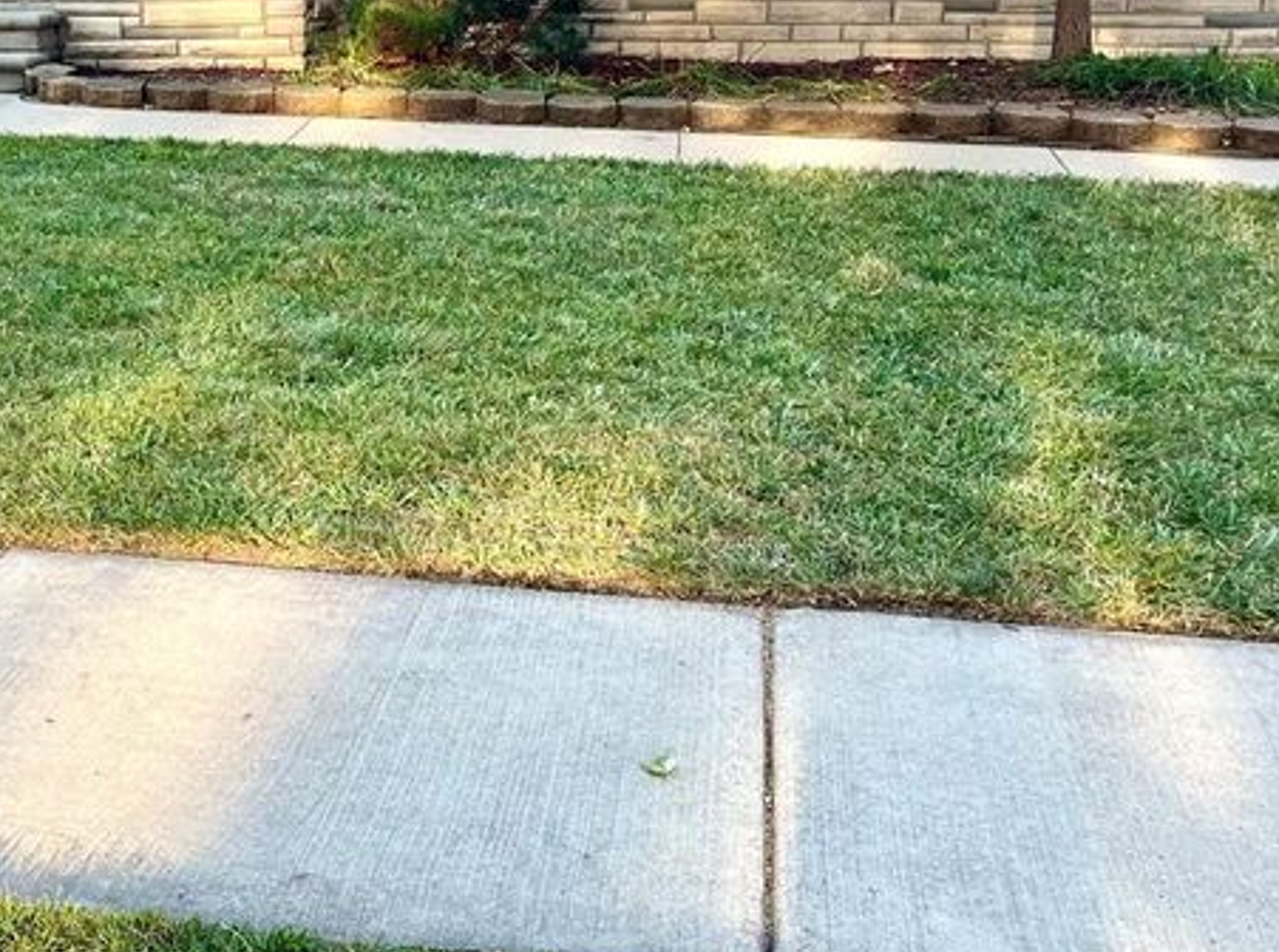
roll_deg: +0.6
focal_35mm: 59
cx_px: 153
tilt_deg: -9.7
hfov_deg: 31.4
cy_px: 254
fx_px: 2175
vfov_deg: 24.5
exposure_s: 1/121
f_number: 1.6
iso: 50
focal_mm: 5.1
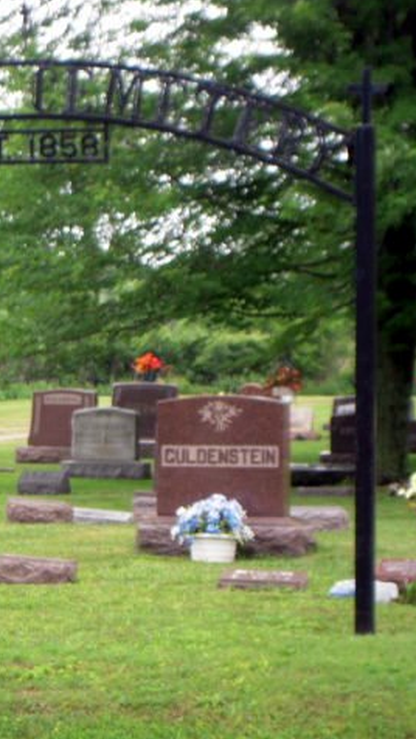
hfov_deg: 7.4
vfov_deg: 13.1
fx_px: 3214
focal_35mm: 164
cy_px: 368
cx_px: 59
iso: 200
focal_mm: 20
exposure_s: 1/100
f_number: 5.8
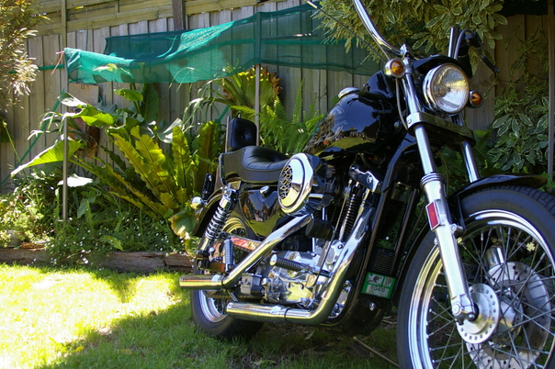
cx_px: 300
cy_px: 192
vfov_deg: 27.1
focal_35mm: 50
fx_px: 765
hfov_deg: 39.8
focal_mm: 25
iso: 200
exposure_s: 1/125
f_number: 6.7
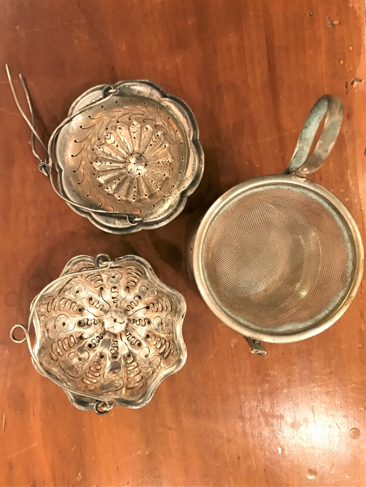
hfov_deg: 49.8
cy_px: 244
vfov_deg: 63.4
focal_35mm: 28
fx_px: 395
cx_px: 183
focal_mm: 3.99
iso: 100
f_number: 1.8
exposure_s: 1/11
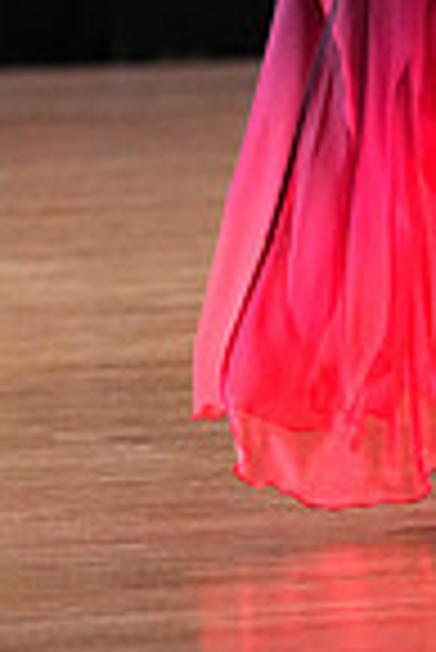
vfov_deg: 3.3
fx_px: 11145
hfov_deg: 2.2
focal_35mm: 615
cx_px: 744
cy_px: -409
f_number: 4.5
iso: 6400
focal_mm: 154
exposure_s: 1/400
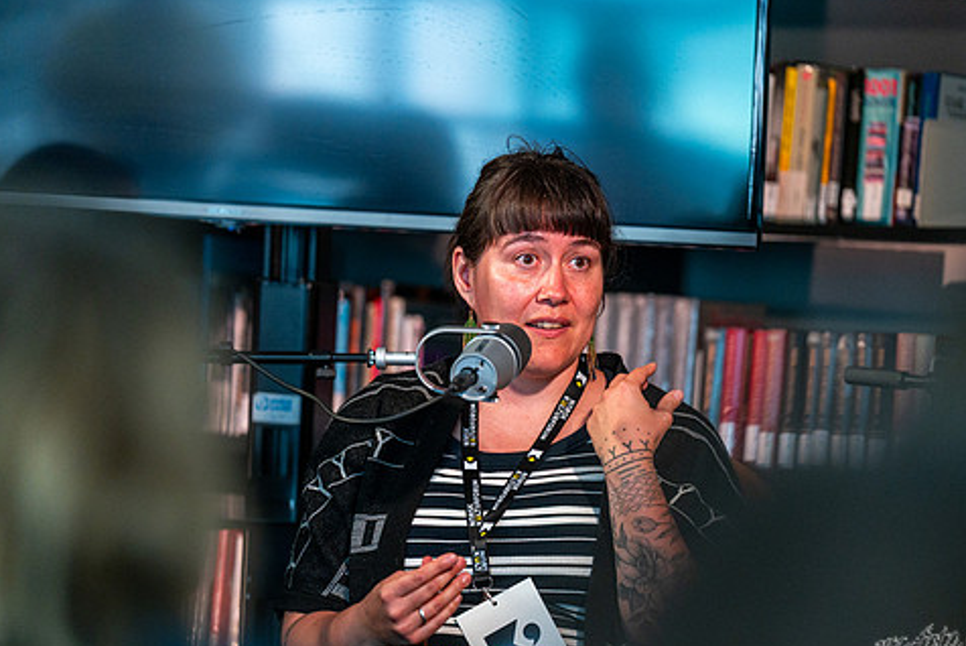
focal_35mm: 229
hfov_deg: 9.0
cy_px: 352
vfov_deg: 6.0
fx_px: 6148
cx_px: 548
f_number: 2.8
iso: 1600
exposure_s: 1/200
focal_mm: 188
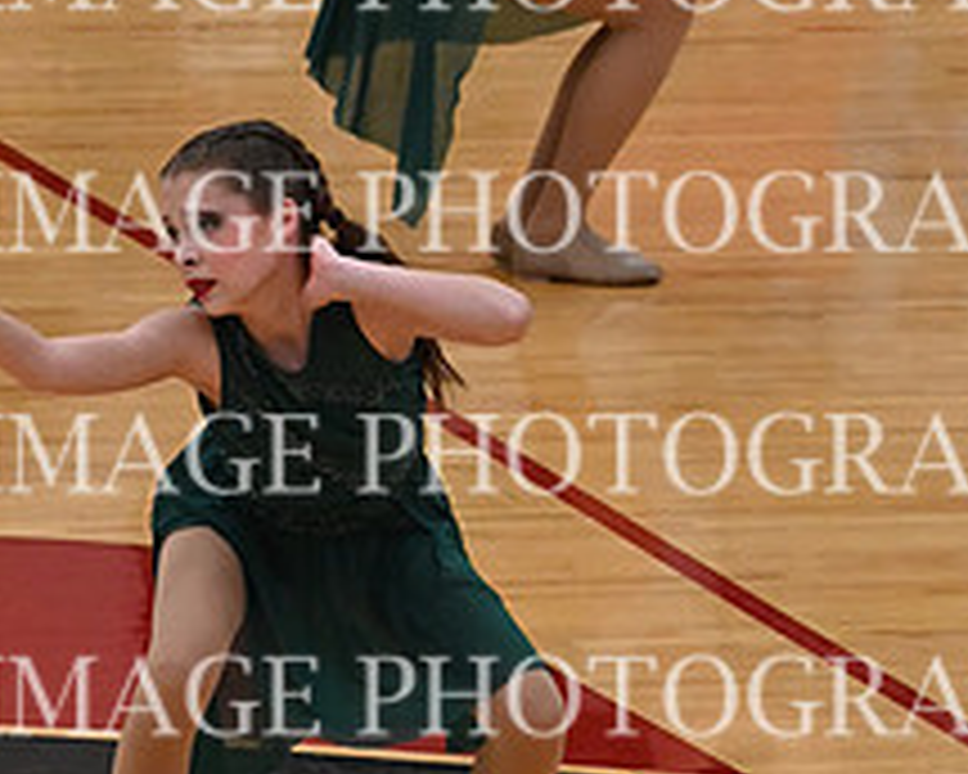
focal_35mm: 464
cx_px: 326
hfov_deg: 4.2
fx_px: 13293
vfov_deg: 3.3
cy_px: 333
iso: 5000
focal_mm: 122
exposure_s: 1/400
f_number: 4
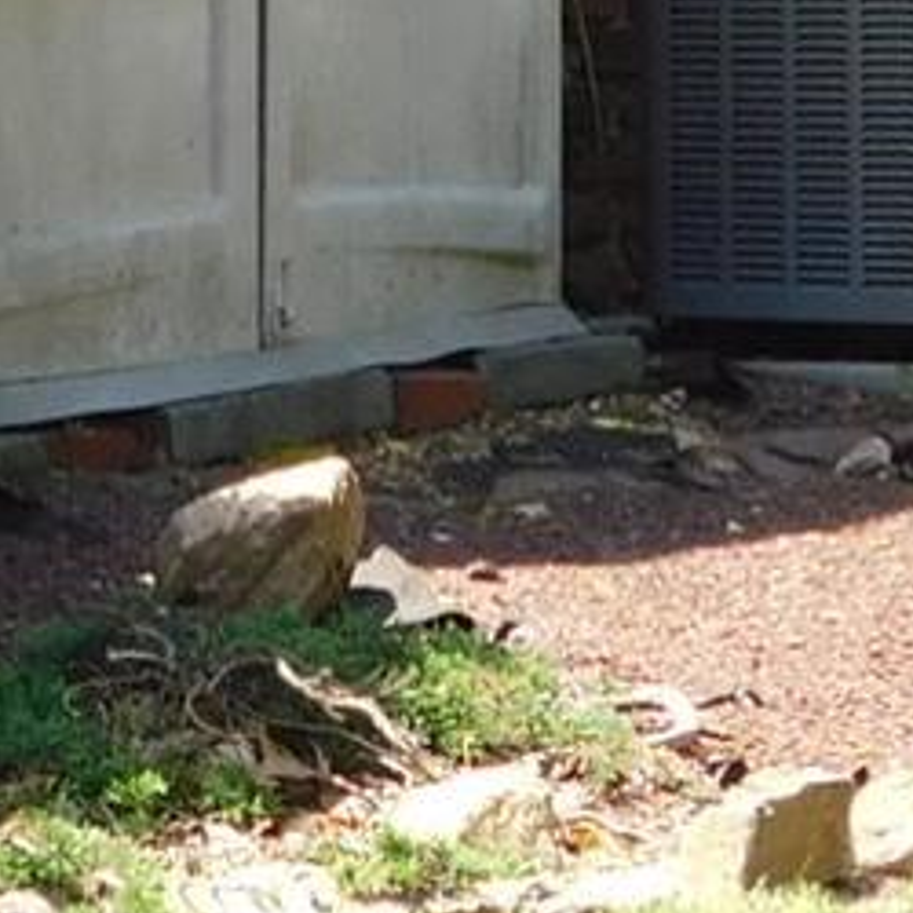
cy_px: -540
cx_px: 340
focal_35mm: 290
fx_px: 8654
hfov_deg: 6.0
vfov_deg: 6.0
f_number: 3.6
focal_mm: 7.1
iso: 125
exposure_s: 1/250
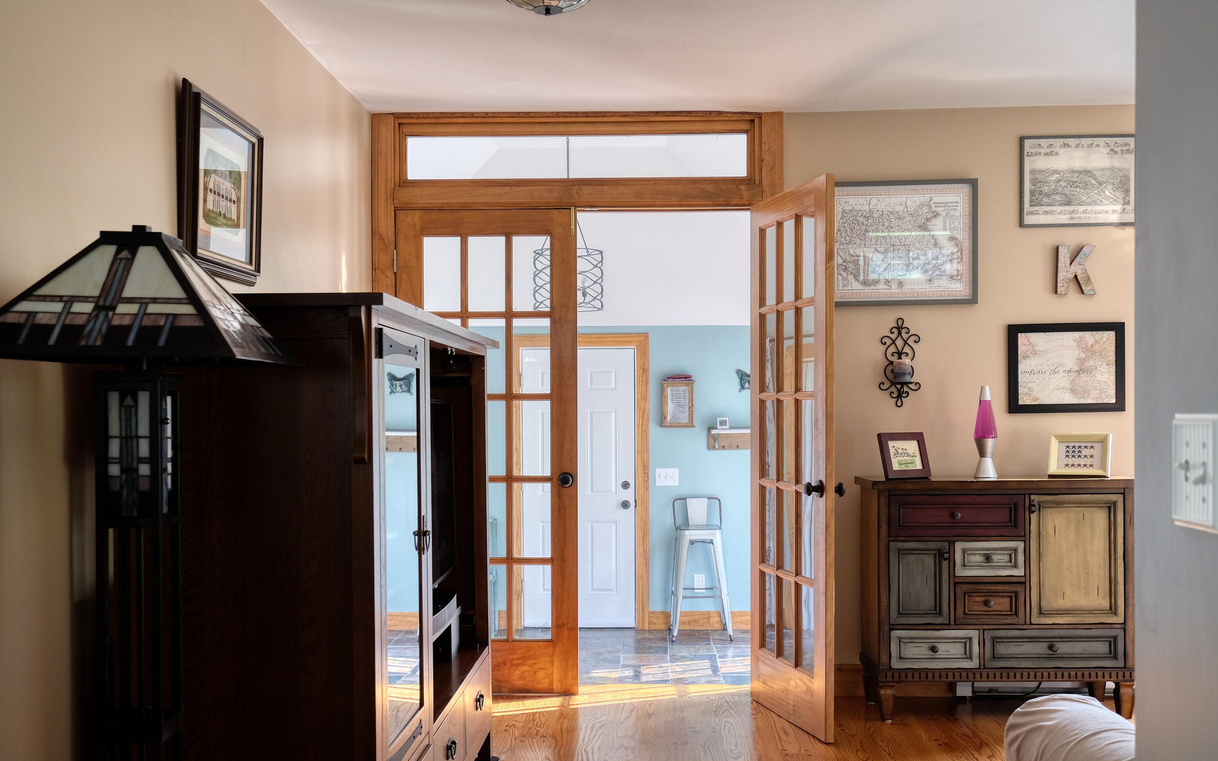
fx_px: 1228
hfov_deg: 52.8
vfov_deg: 34.4
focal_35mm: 37
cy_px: 409
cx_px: 605
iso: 800
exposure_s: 1/17
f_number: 4
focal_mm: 24
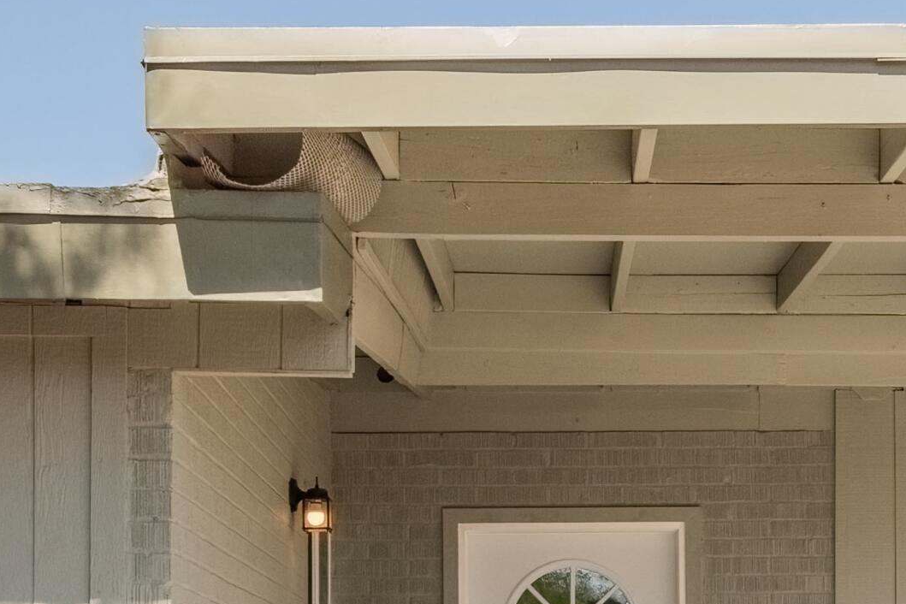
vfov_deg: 15.6
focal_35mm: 85
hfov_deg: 23.9
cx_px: 568
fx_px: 2139
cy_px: 699
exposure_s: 1/160
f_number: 16
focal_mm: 20
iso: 400
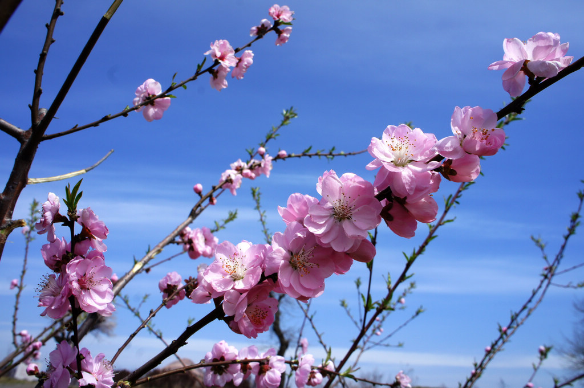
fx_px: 462
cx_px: 292
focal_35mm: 28
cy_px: 194
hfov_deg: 64.6
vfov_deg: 45.6
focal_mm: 19
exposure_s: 1/250
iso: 200
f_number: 11
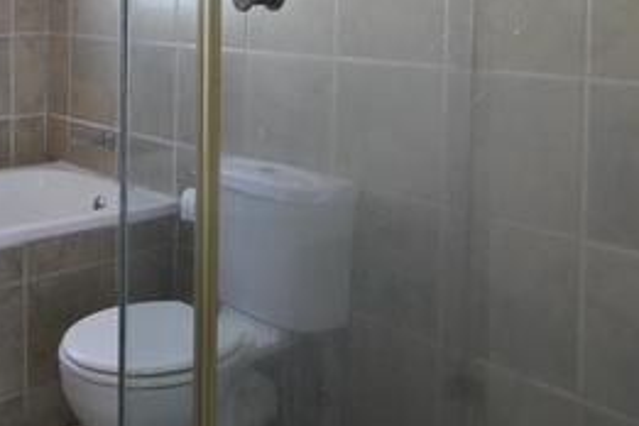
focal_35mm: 46
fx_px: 816
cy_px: 23
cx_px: 157
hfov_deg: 41.4
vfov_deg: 27.9
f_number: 4.5
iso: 200
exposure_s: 1/80
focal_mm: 10
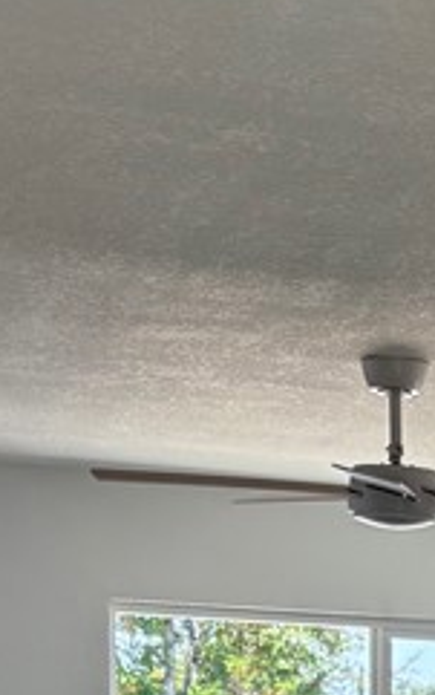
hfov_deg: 10.6
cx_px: 769
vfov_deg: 16.5
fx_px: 2215
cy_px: 989
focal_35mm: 117
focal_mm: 5.96
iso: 64
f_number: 1.6
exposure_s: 1/233
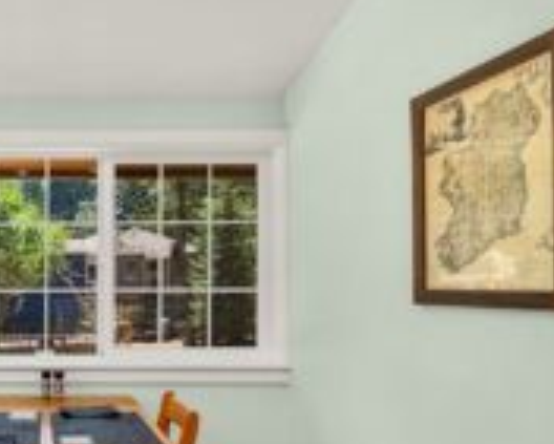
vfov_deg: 44.9
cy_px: 307
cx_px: 6
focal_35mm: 32
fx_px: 525
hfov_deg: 46.9
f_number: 7.1
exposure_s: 1/100
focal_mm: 15
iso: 80
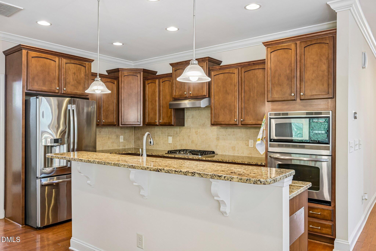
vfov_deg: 49.5
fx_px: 272
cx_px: 188
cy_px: 126
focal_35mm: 26
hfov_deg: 69.4
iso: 400
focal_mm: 26
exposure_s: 1/6
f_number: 8
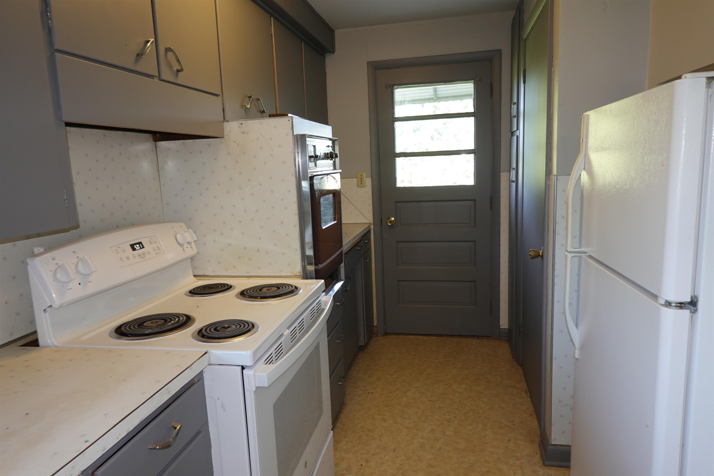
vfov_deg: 53.1
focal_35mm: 24
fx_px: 476
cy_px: 238
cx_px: 357
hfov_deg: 73.7
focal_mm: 9
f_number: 2.8
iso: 160
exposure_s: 1/30
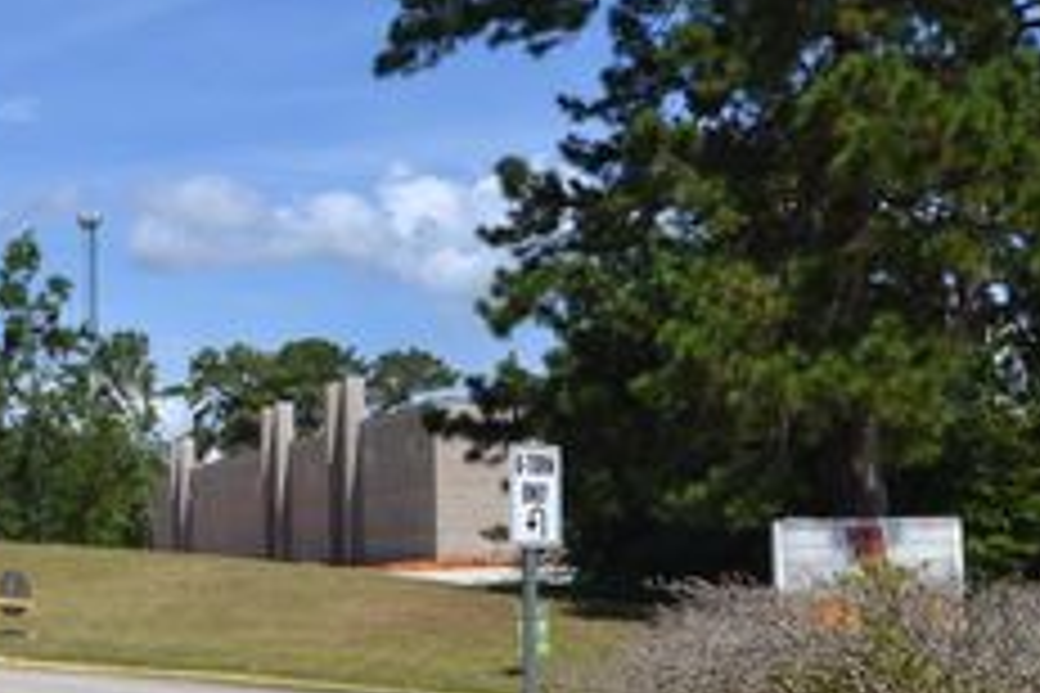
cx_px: 50
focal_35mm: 65
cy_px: 457
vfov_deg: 20.9
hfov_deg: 29.3
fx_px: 1878
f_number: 9
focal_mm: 20
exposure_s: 1/320
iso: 100
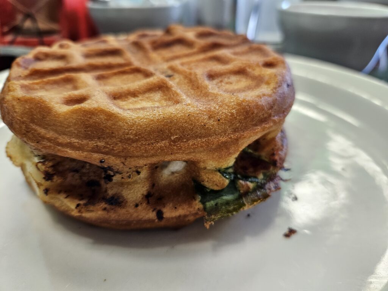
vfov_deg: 58.9
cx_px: 194
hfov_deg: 73.9
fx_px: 258
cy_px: 146
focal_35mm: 23
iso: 125
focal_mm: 5.4
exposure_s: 1/120
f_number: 1.8
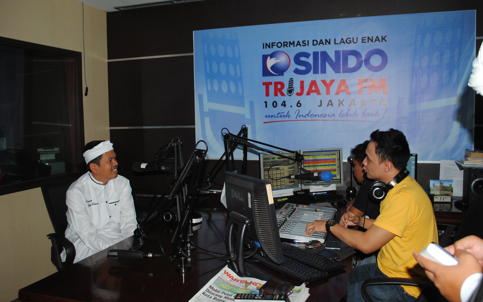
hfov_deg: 61.2
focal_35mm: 31
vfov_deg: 40.6
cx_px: 242
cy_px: 150
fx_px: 408
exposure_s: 1/60
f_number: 3.8
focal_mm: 20
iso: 200
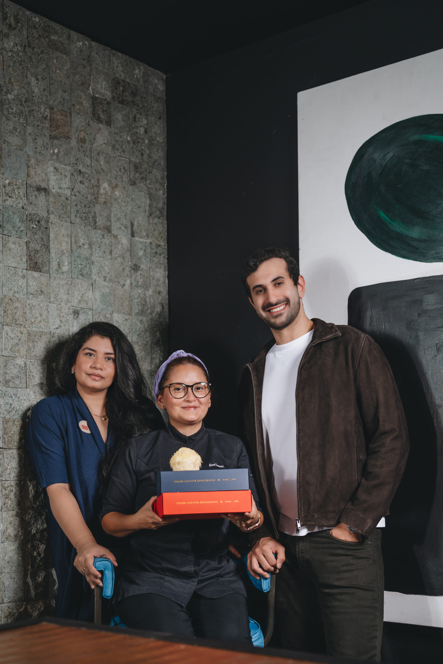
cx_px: 222
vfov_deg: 39.6
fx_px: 923
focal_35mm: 50
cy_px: 332
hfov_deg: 27.0
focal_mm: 50
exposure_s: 1/160
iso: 320
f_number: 2.8
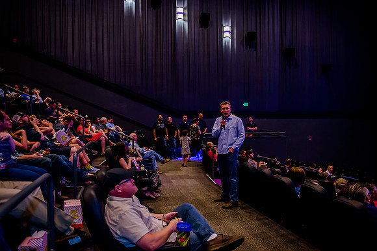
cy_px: 126
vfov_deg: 47.9
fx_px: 283
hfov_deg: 67.4
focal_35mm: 27
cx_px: 188
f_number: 2.8
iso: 5000
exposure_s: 1/30
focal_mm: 27
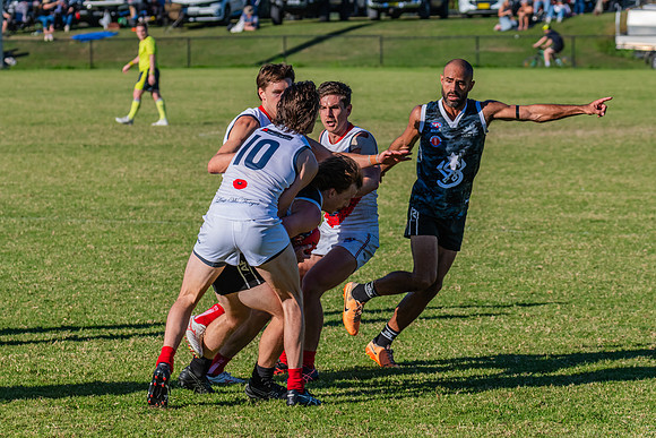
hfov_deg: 8.2
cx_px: 320
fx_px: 4568
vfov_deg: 5.5
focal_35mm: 251
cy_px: 219
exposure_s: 1/1600
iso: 800
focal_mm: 240
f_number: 11
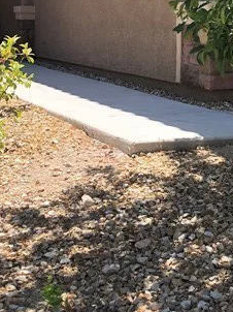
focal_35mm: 95
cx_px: 197
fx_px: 854
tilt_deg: -0.2
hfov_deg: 15.4
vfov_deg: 20.3
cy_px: 37
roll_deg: -0.9
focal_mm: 3.99
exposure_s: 1/695
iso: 20
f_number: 1.8
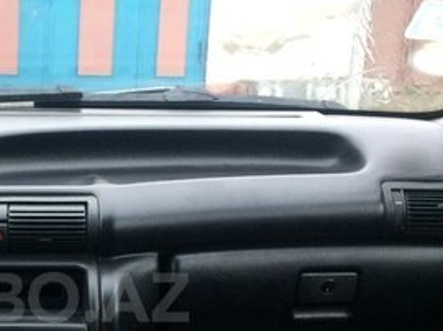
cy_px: 297
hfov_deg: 26.3
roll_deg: -1.9
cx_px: 21
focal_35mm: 71
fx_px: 908
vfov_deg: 20.3
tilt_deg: -13.6
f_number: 2.2
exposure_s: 1/33
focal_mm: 4.15
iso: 100
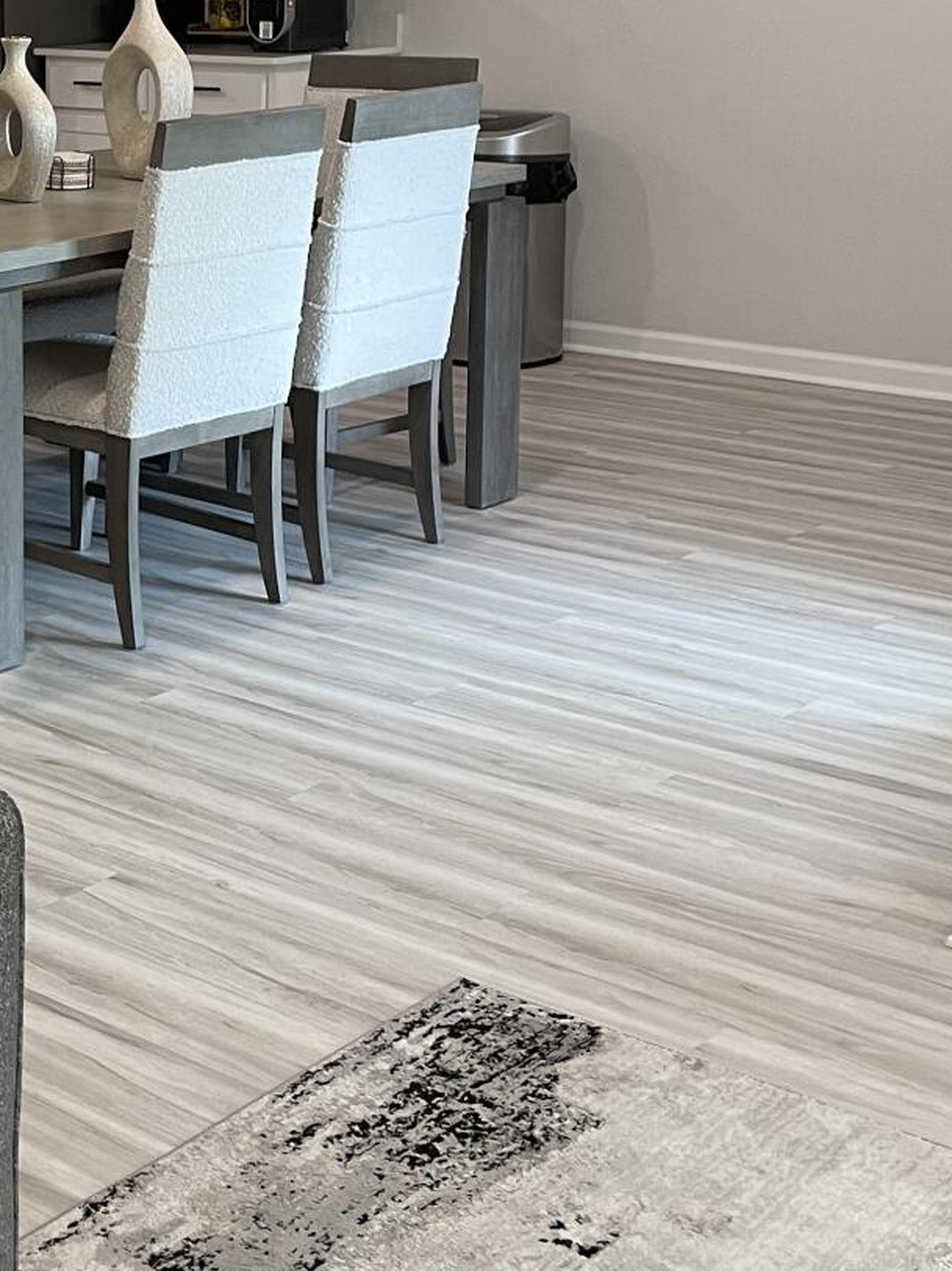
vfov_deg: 29.8
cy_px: 319
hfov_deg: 21.2
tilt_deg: -8.6
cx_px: -208
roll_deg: +1.0
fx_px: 2349
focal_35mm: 64
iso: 100
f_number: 1.6
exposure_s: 1/60
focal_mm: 4.2
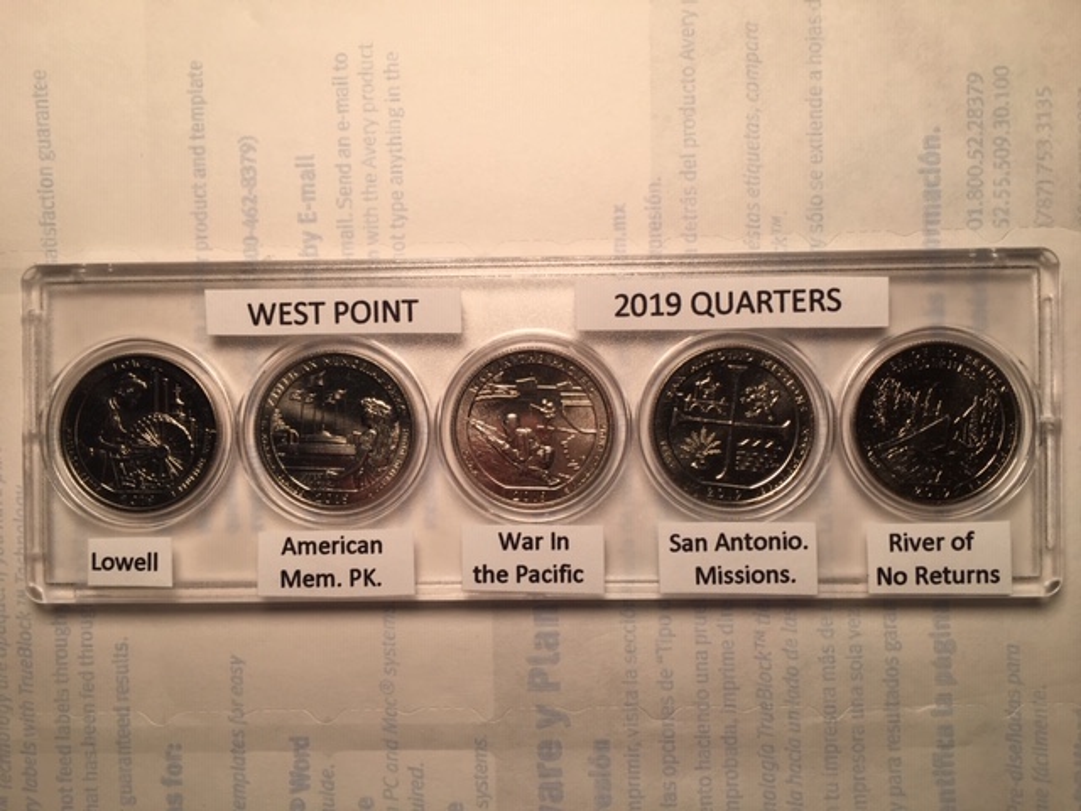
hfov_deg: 61.7
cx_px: 540
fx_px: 906
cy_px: 406
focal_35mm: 29
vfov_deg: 48.2
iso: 25
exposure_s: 1/163
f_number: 2.2
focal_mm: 4.15
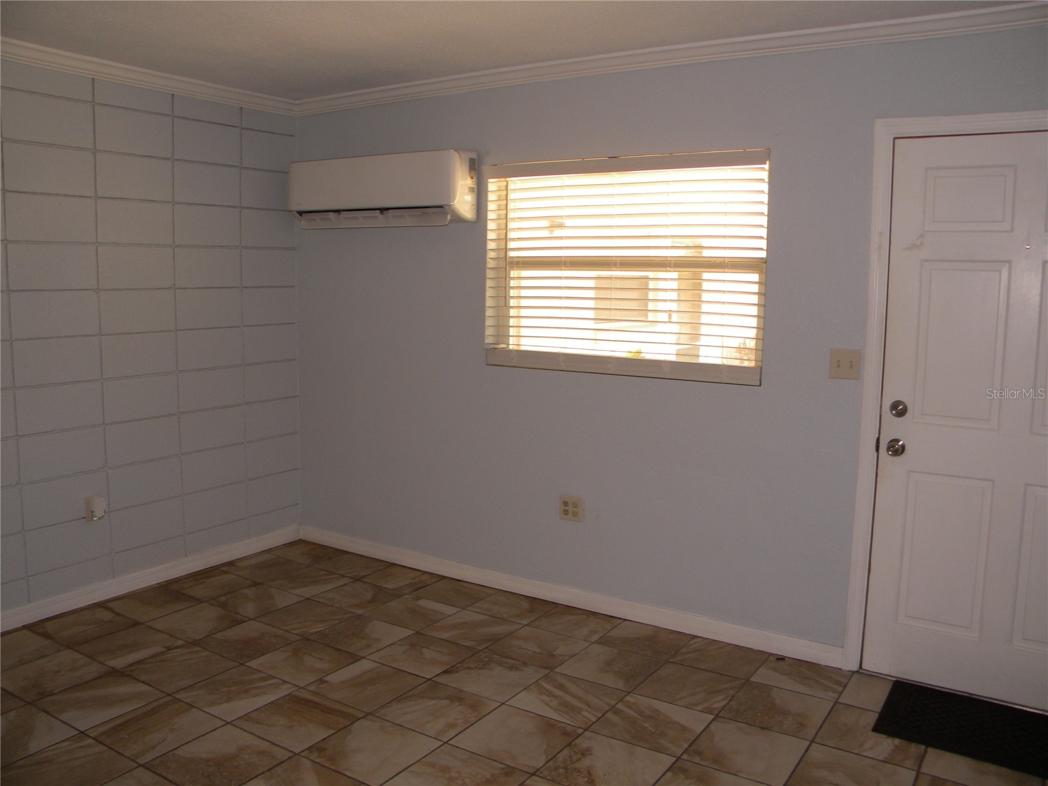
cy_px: 393
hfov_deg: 63.4
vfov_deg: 49.7
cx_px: 524
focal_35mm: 28
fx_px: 848
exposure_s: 1/65.3
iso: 92
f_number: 3.5
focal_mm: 5
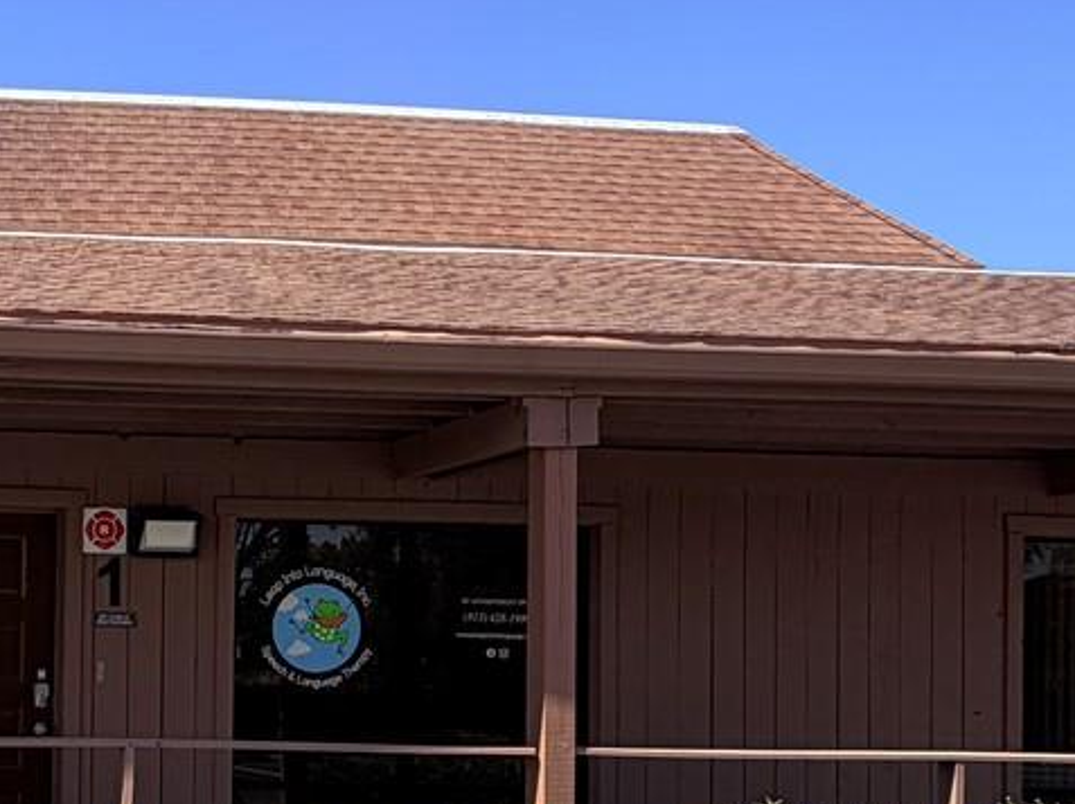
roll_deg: -1.2
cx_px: -126
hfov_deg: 34.5
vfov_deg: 30.1
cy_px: 640
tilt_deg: +0.8
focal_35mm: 47
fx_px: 1458
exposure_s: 1/770
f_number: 2.2
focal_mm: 2.22
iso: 25
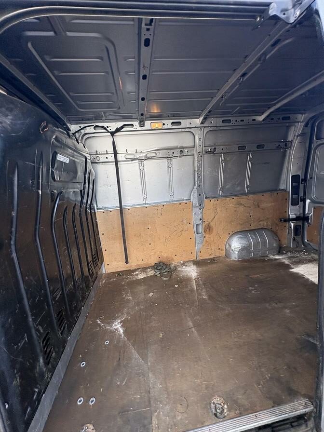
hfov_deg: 85.7
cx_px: 162
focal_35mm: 14
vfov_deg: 102.1
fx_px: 175
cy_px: 216
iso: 50
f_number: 2.2
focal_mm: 2.22
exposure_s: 1/139
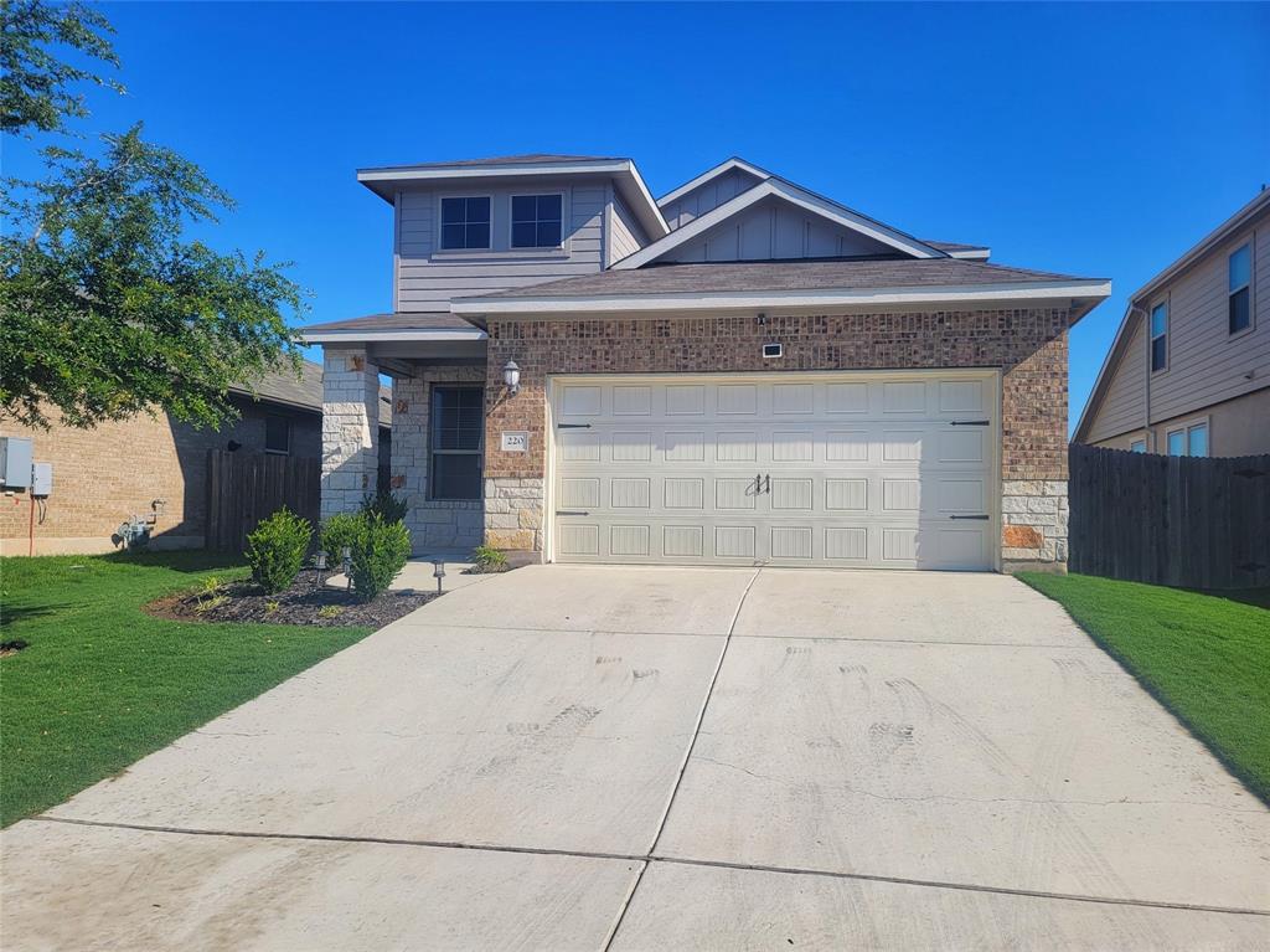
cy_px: 476
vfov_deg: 56.8
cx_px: 635
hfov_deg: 71.6
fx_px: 880
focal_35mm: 24
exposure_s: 1/1429
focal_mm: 6.7
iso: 16
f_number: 1.8
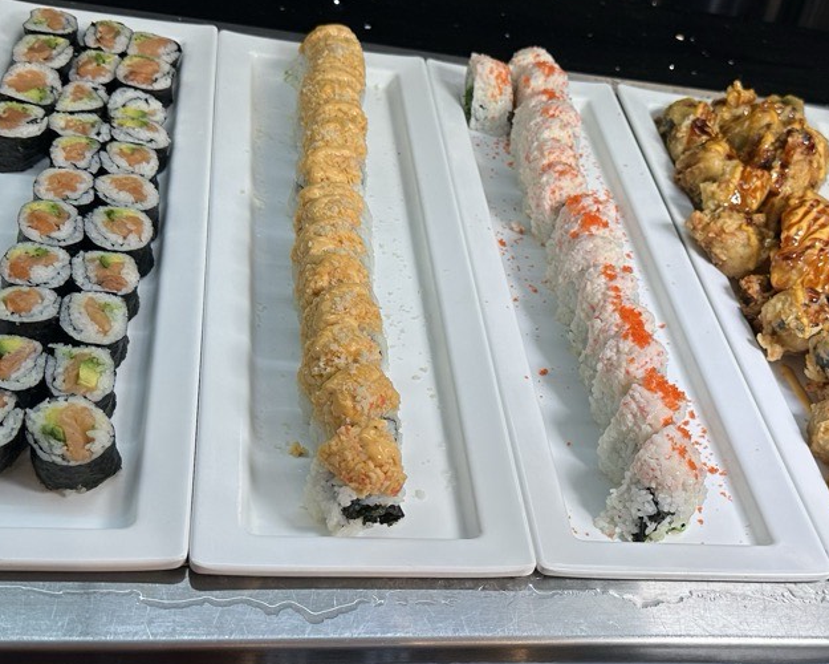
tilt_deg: -40.5
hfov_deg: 40.8
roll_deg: -16.1
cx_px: 531
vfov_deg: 33.3
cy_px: 410
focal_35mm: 45
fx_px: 1104
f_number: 1.78
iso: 80
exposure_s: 1/552
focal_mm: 6.86
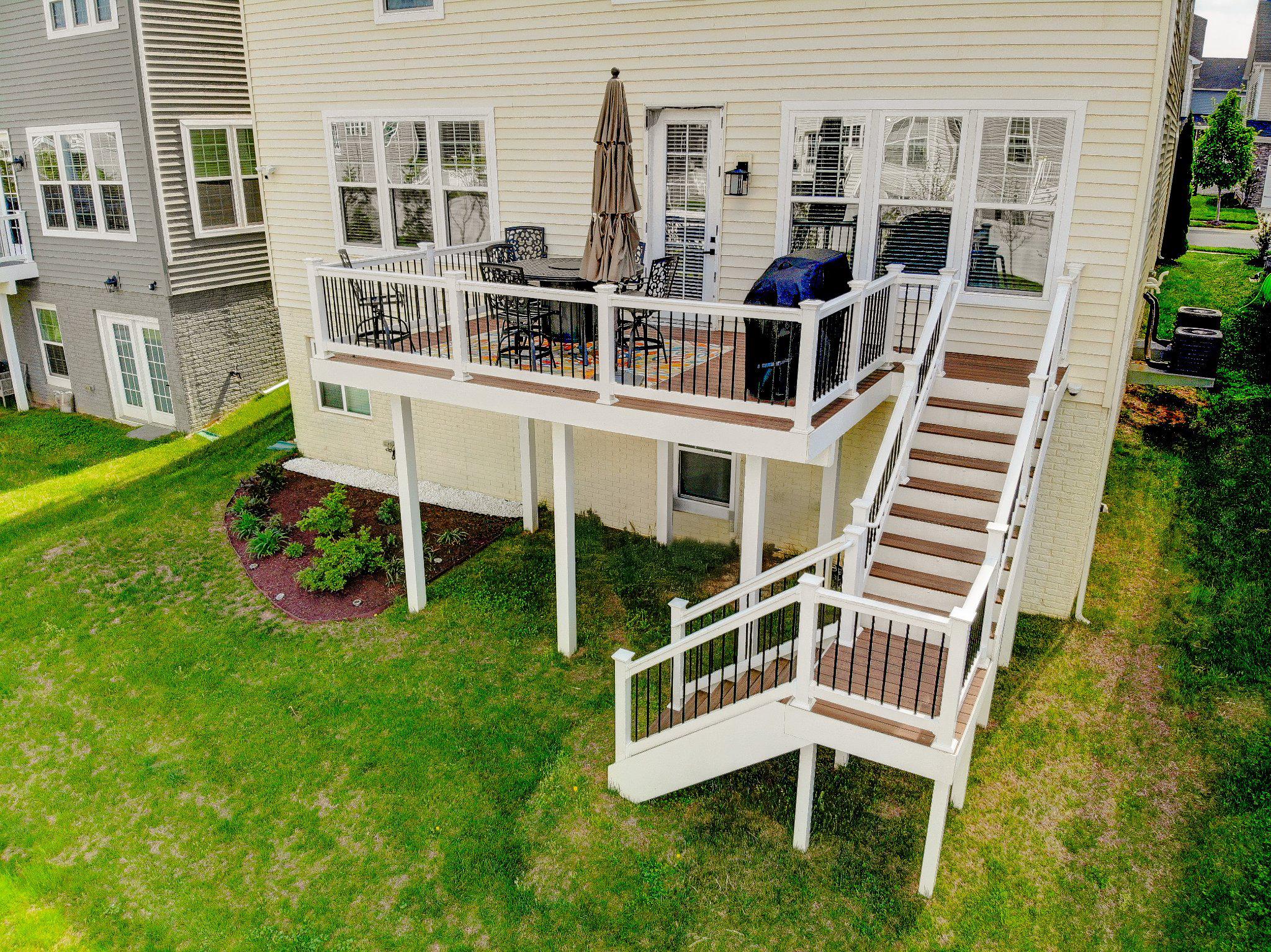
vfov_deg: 56.8
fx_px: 881
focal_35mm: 24
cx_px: 636
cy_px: 476
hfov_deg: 71.6
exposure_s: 1/447
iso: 100
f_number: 2.8
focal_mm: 4.5
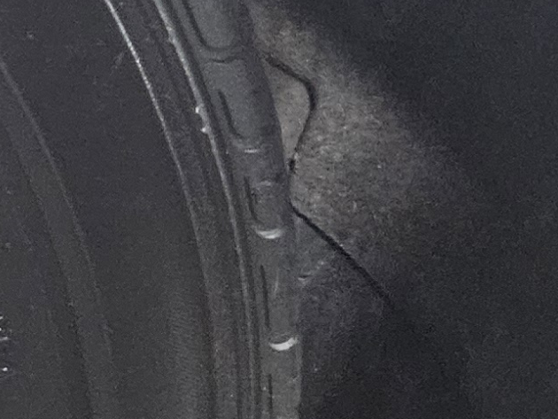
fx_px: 2354
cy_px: 329
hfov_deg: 10.3
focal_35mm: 146
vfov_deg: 10.1
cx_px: -1039
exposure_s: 1/40
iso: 640
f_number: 1.8
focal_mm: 5.4
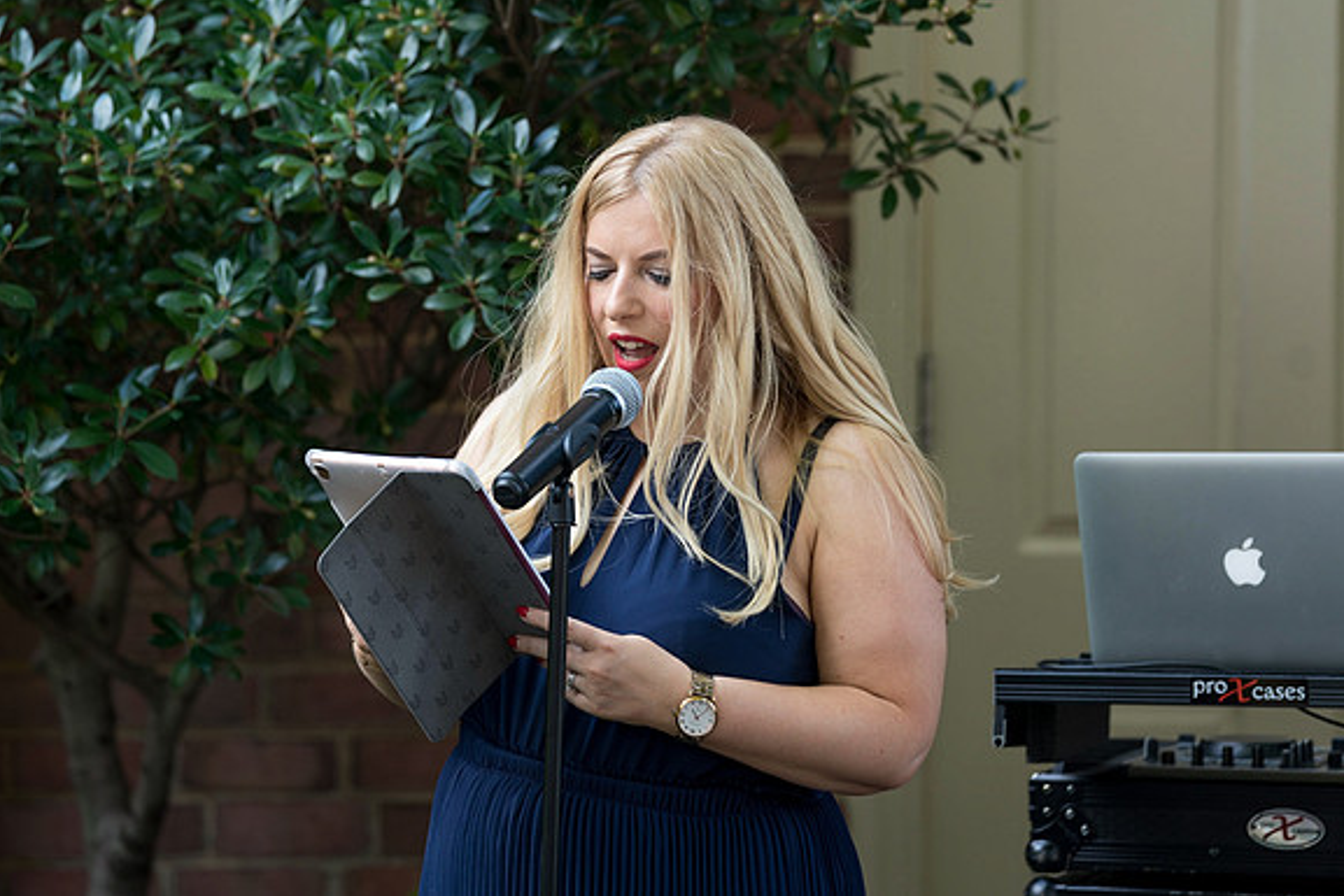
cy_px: 418
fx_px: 6535
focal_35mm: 175
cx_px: 571
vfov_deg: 7.9
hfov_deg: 11.7
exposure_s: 1/100
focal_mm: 151
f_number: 4
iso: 100
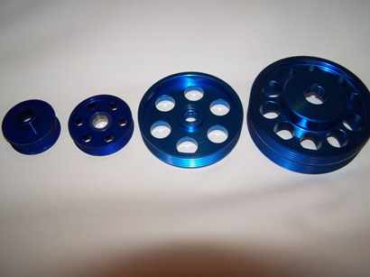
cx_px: 185
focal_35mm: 38
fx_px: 406
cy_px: 138
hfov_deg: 49.0
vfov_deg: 37.7
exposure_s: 1/60
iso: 80
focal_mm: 6.3
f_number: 2.8
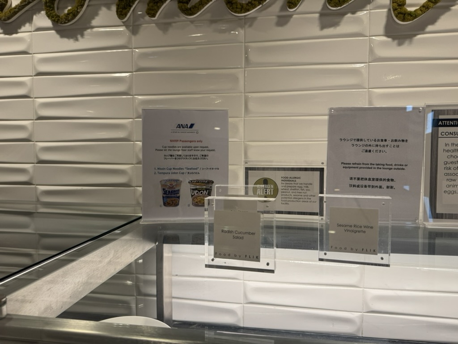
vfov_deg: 56.8
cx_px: 229
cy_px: 172
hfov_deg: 71.6
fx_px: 318
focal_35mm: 24
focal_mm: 6.76
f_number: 1.78
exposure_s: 1/120
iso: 100
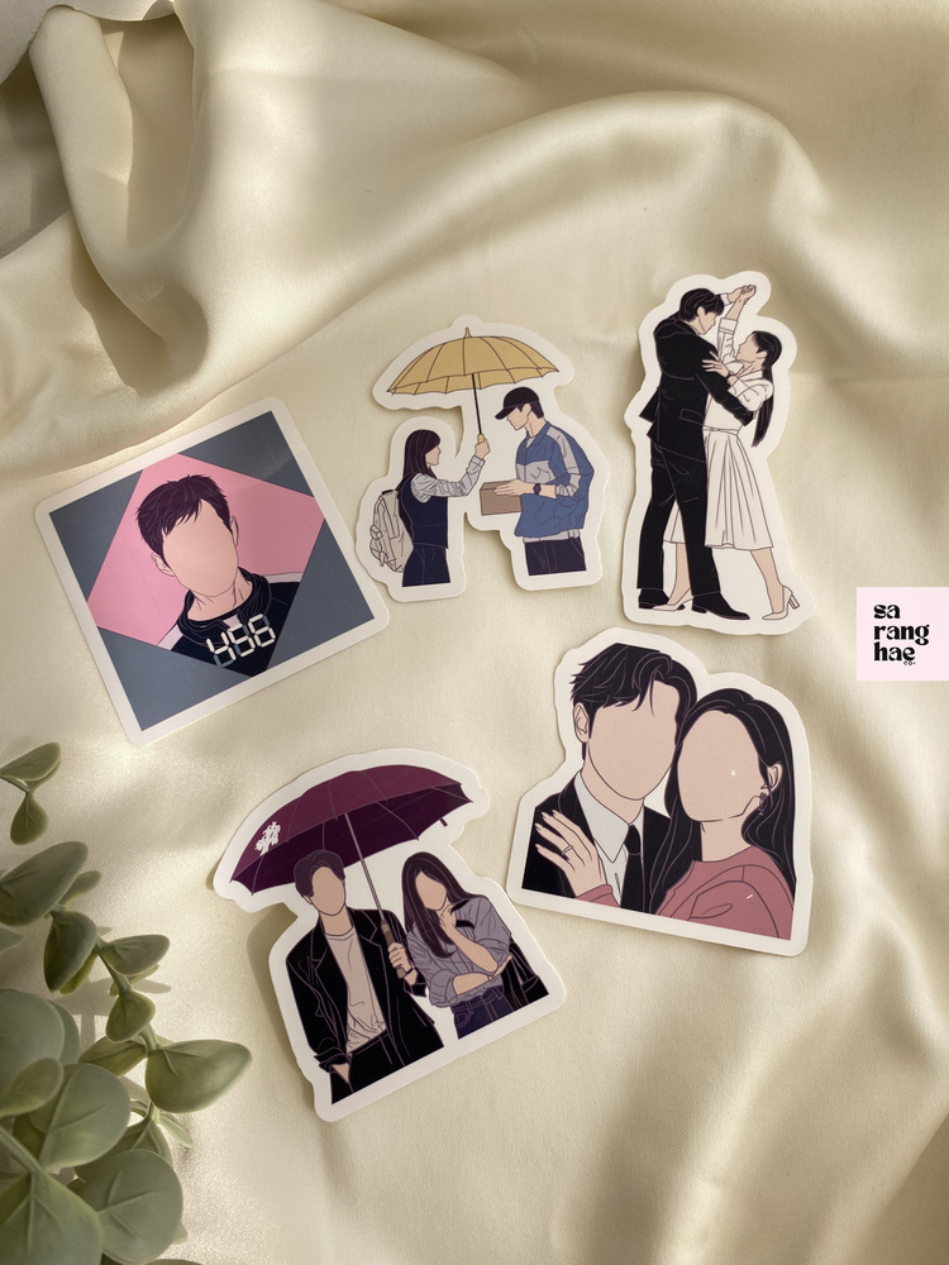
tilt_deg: -77.6
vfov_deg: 67.3
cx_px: 474
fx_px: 950
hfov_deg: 53.1
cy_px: 632
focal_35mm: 26
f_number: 1.8
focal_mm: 4.25
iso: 32
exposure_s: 1/183
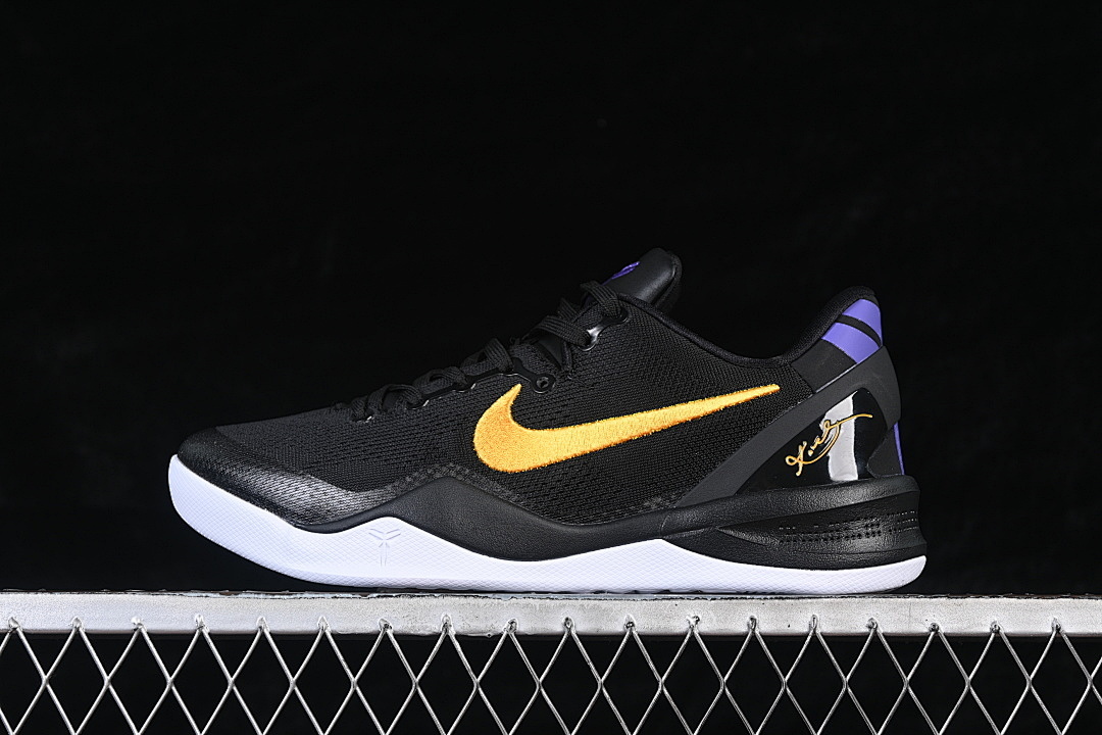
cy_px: 368
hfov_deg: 27.0
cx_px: 551
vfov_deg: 18.2
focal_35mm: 75
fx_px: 2296
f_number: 6.3
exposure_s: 1/60
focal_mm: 50
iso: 160
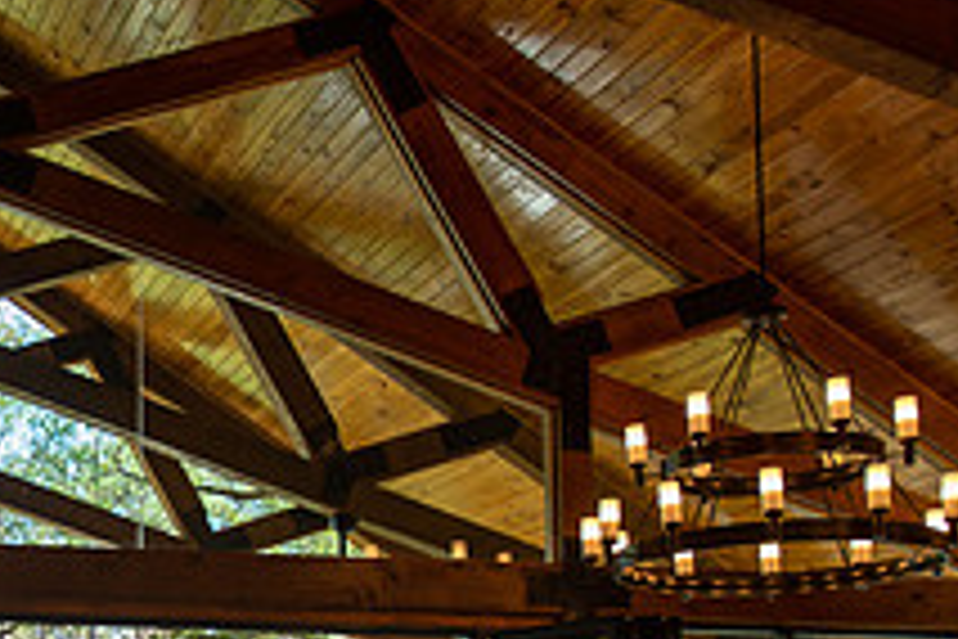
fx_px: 1809
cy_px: 724
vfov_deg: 19.1
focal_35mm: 68
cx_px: -171
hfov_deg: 26.6
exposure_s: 1/60
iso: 50
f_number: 4
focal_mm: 25
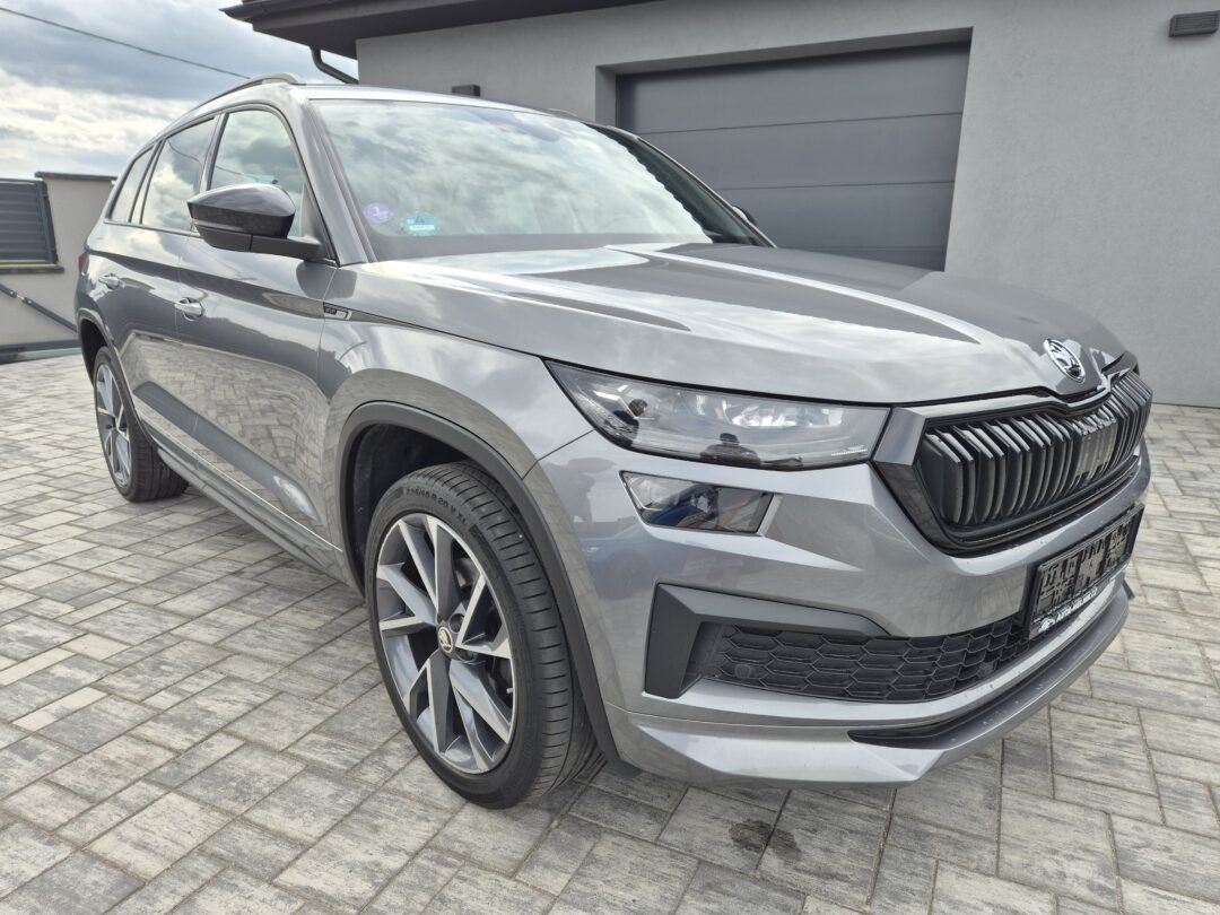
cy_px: 458
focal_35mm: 23
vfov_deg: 58.9
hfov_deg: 73.9
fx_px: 811
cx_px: 610
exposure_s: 1/598
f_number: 1.8
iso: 25
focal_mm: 5.4
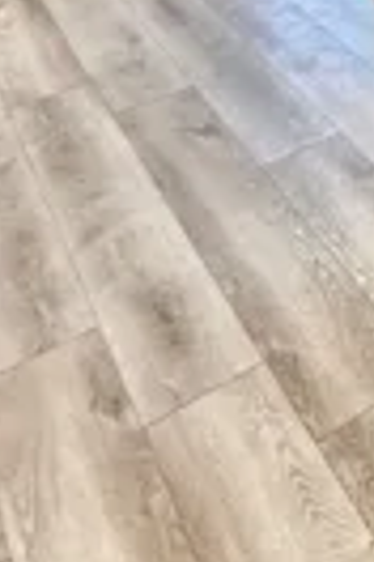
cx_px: 672
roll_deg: +1.6
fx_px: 966
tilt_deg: -14.9
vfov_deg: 27.2
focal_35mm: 62
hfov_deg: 17.7
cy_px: -166
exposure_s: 1/120
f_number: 2.2
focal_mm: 2.22
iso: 50
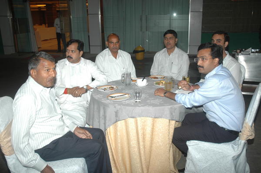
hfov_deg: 53.2
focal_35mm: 36
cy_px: 86
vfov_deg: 36.8
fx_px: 261
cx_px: 130
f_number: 4.5
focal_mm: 24
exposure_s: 1/60
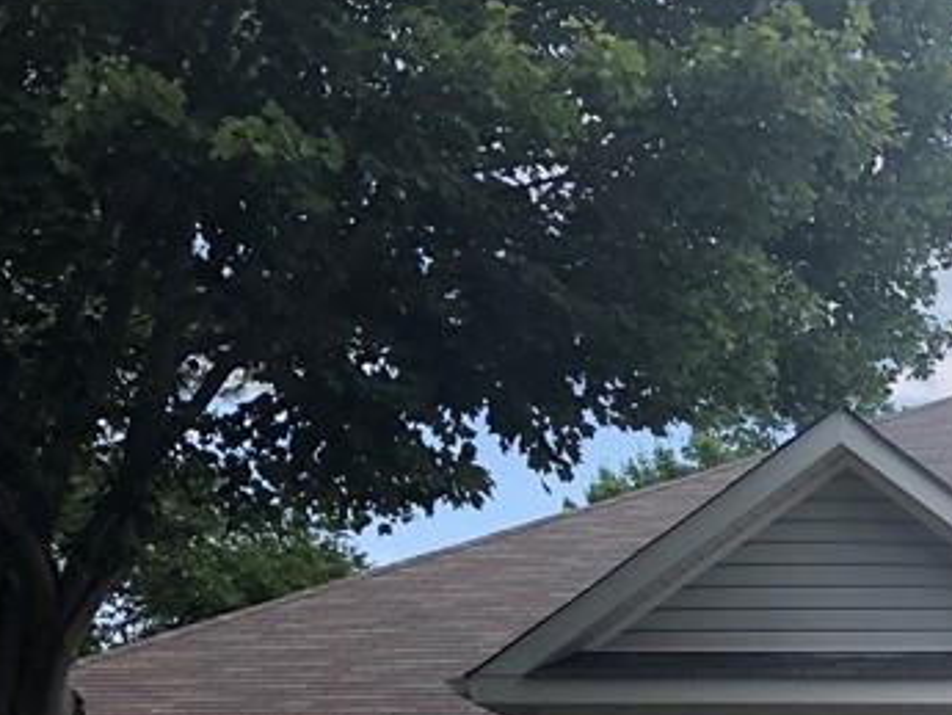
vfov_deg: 17.2
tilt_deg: +4.7
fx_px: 2283
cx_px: 1123
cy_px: 801
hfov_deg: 21.9
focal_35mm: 83
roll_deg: +0.8
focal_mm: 4
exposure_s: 1/1297
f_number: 1.8
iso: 20
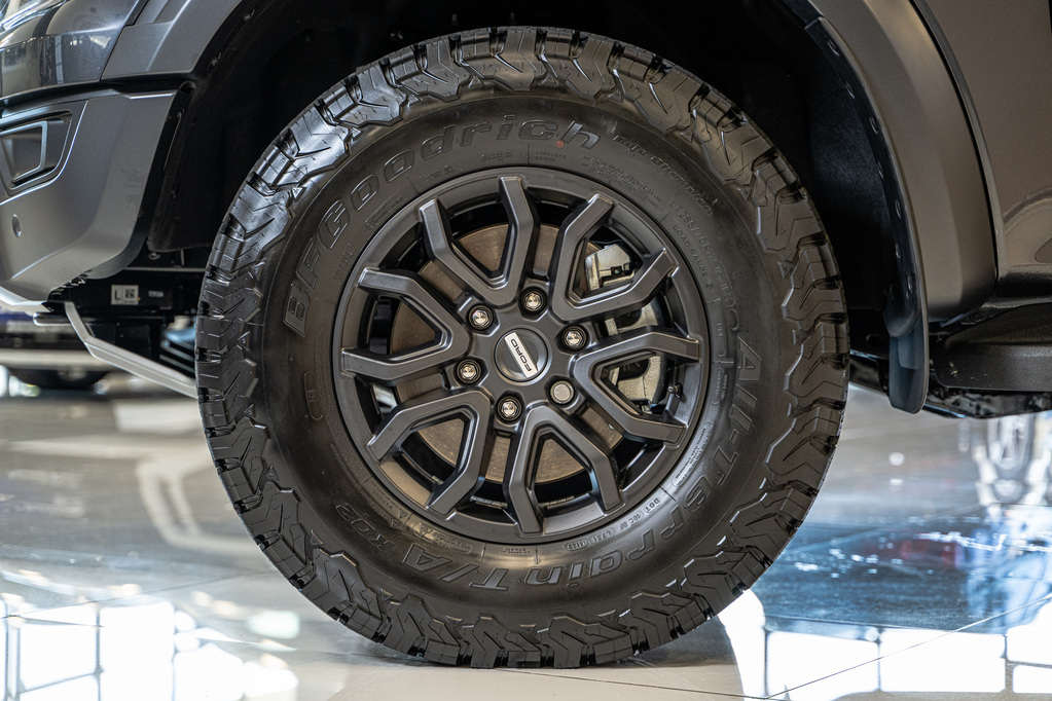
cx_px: 526
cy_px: 350
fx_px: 2191
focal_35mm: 75
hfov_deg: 27.0
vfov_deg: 18.2
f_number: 3.2
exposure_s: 1/125
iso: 640
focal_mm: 75
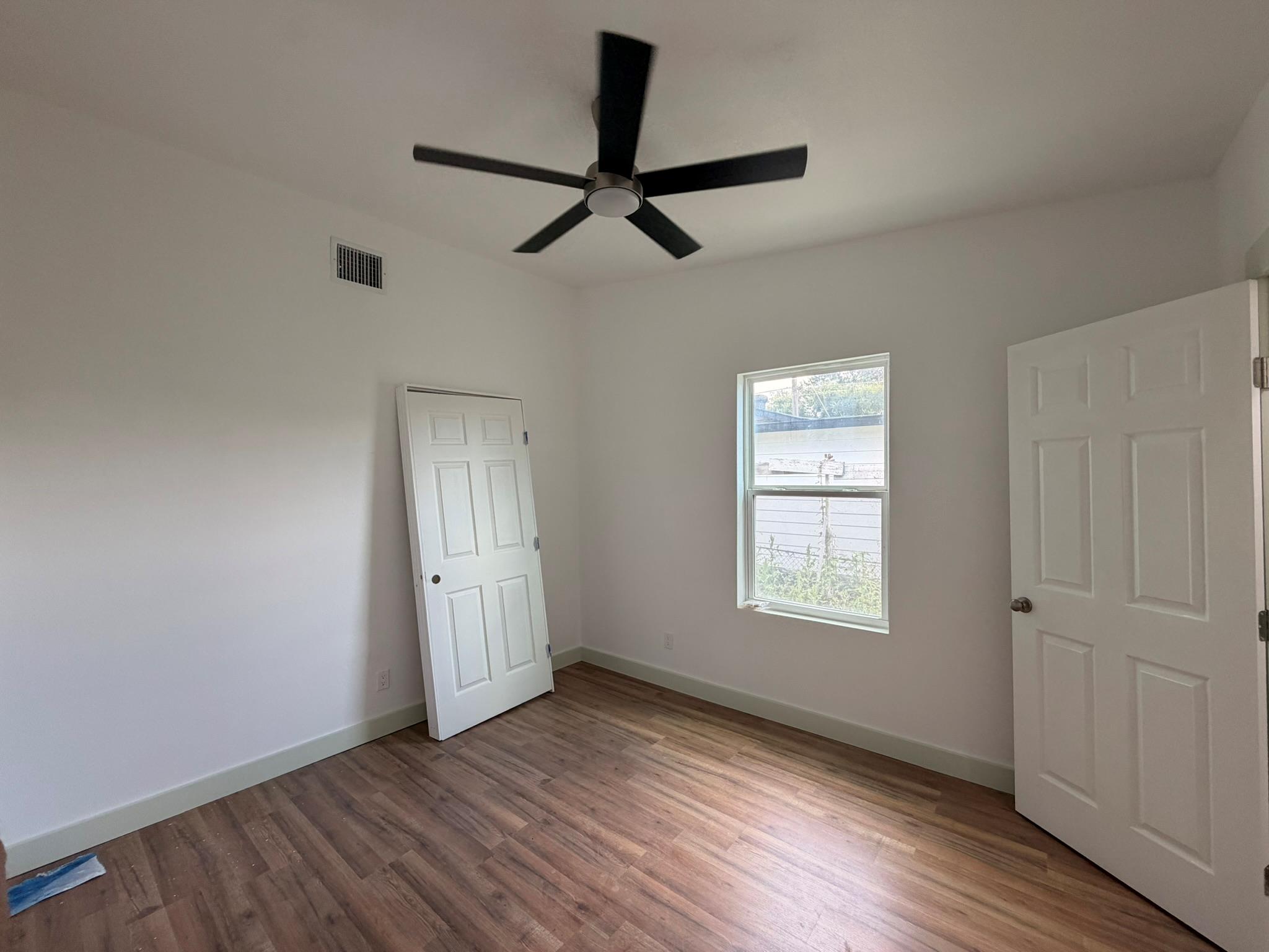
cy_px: 476
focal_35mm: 14
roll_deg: +0.9
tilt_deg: +1.1
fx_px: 513
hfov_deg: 102.1
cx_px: 634
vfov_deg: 85.7
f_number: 2.2
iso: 160
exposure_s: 1/120
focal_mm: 2.22
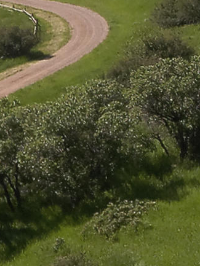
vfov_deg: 8.1
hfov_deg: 5.7
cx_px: 644
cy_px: -141
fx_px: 1848
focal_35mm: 240
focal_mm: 36
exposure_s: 1/60
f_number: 10
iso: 100
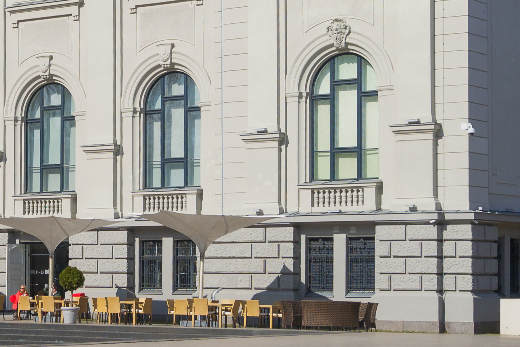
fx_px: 1589
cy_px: -133
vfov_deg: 12.0
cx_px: -47
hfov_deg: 17.9
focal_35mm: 110
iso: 100
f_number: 8
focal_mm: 22
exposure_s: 1/400
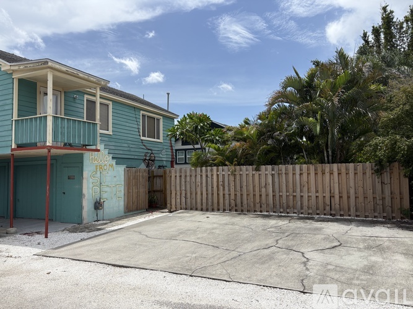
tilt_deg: +3.7
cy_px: 154
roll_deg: +1.6
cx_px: 206
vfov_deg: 53.0
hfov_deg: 67.3
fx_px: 310
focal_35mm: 26
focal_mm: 5.96
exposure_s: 1/6993
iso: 50
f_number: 1.6
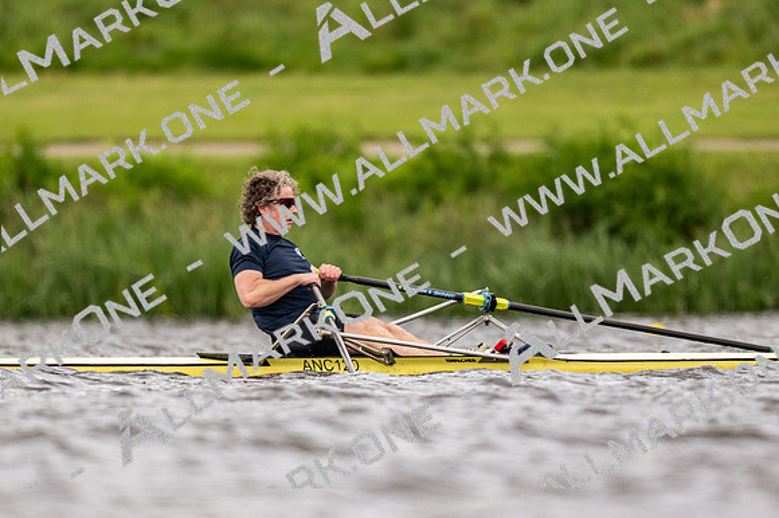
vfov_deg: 1.5
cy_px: 259
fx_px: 19463
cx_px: 390
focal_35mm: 900
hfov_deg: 2.3
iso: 800
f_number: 4
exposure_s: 1/2500
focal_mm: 600
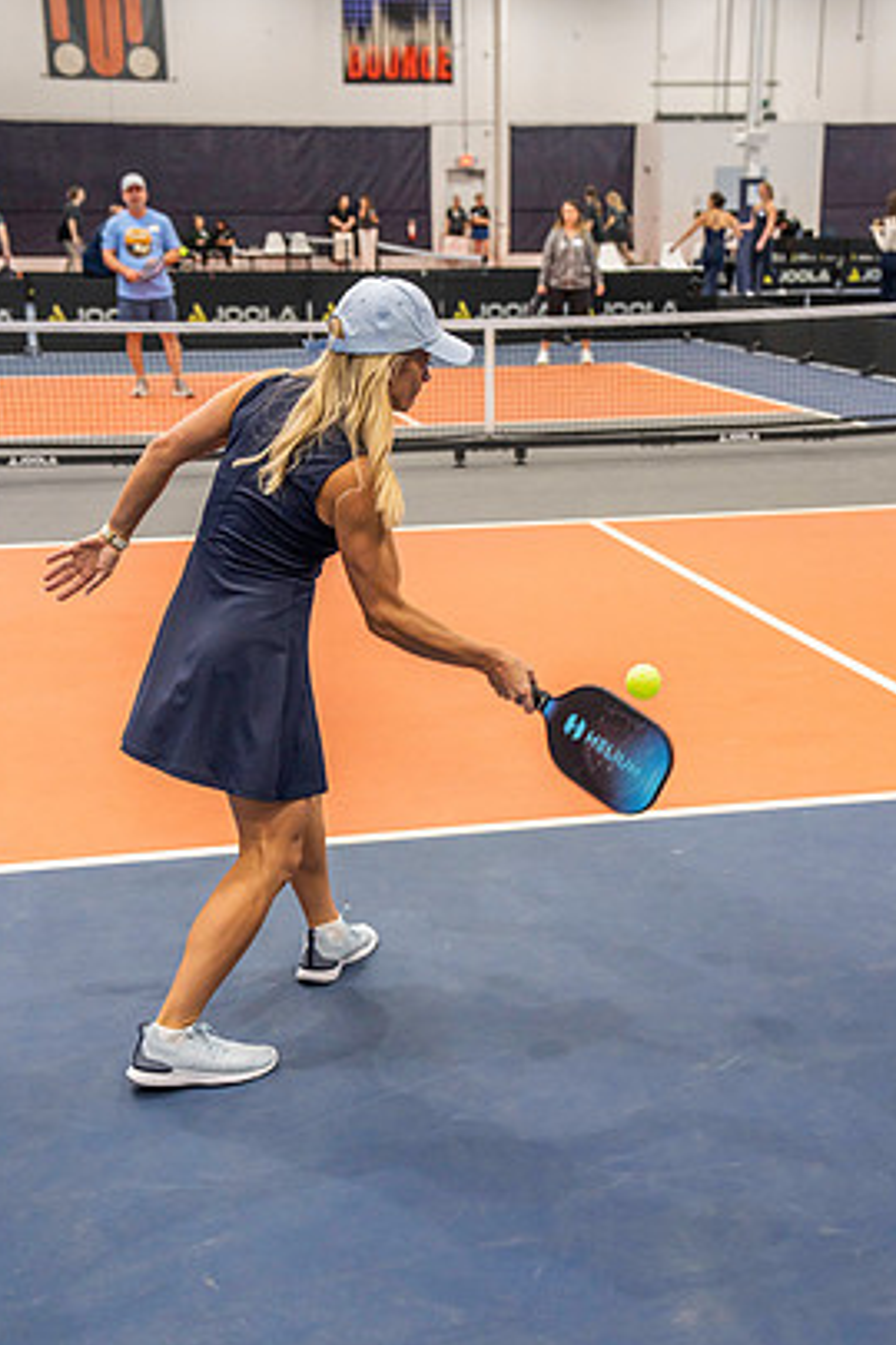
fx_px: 1867
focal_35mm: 50
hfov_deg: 27.0
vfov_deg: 39.6
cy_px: 687
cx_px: 478
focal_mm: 45
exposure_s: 1/400
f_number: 4
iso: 2500
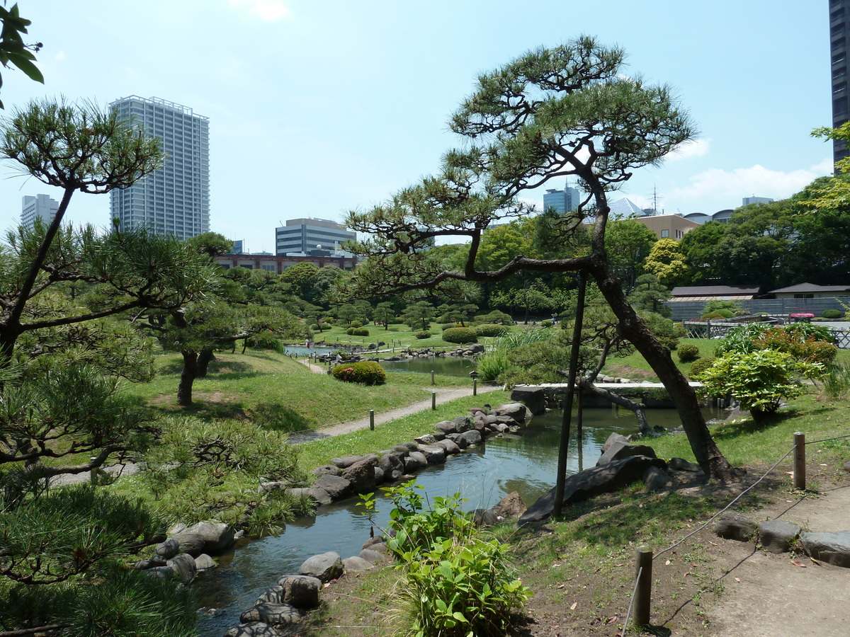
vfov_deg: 54.9
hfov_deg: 69.4
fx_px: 614
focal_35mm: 25
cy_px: 318
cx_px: 425
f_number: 4
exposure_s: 1/400
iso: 80
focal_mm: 4.1
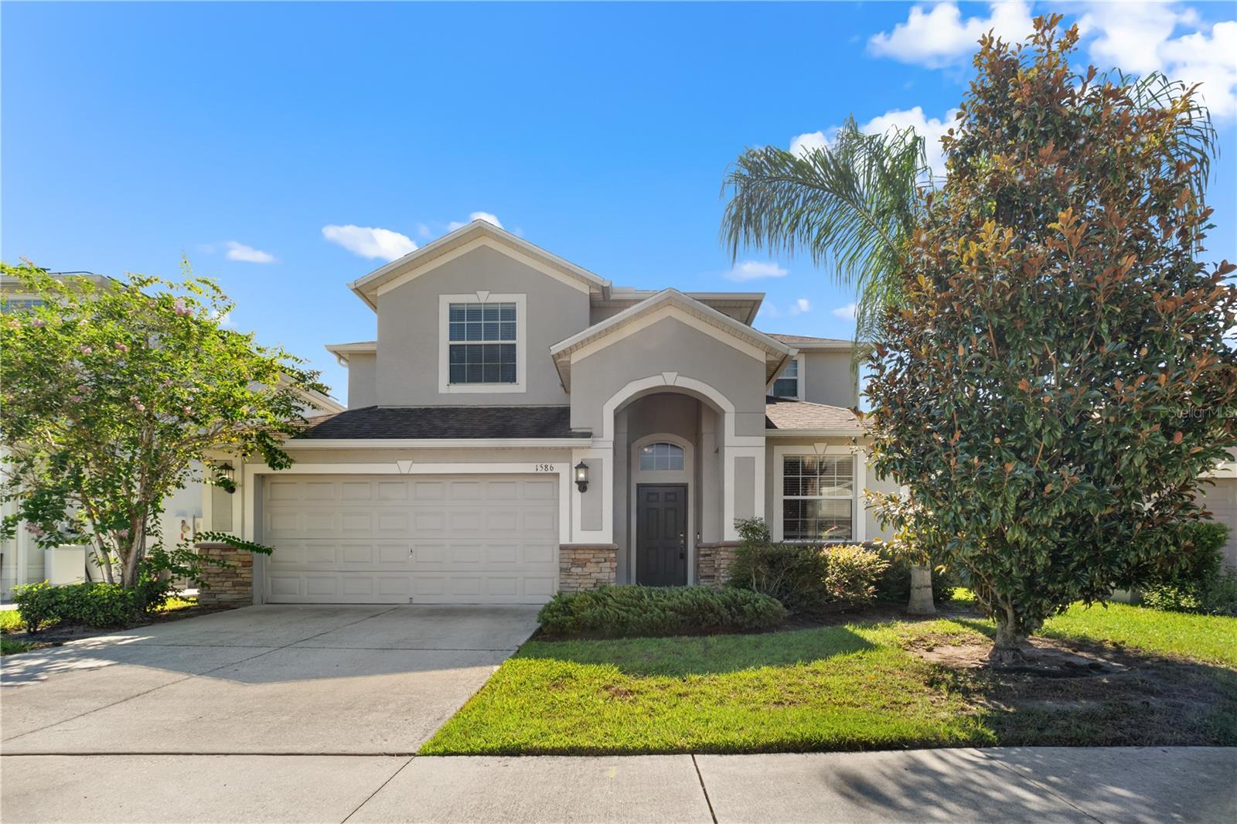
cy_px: 412
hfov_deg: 95.0
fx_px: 567
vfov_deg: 72.0
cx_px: 618
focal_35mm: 16
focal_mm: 11
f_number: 8
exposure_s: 1/50
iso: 250
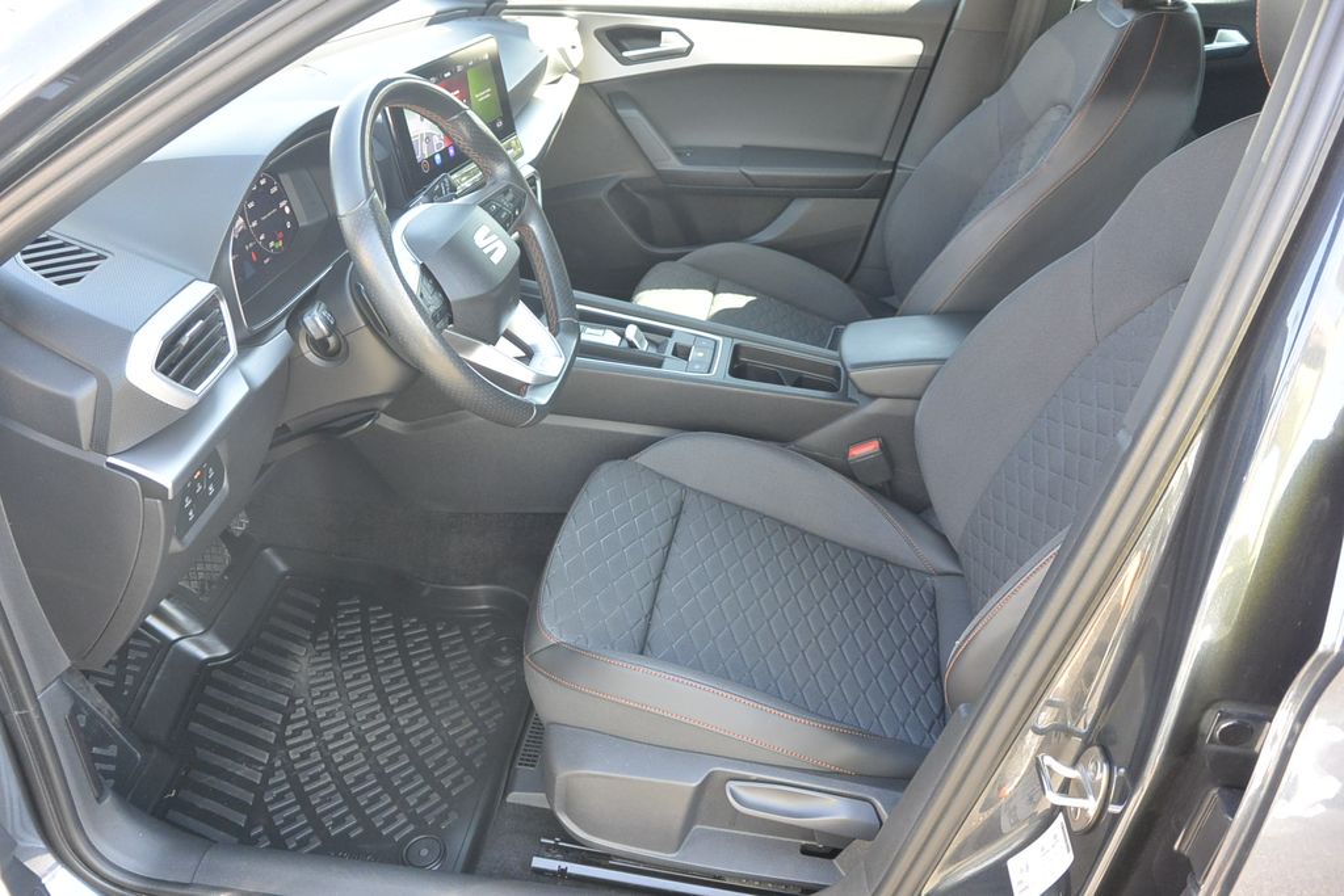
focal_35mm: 27
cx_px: 672
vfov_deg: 47.9
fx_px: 1008
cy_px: 448
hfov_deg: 67.4
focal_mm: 10
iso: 400
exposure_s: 1/80
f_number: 3.5
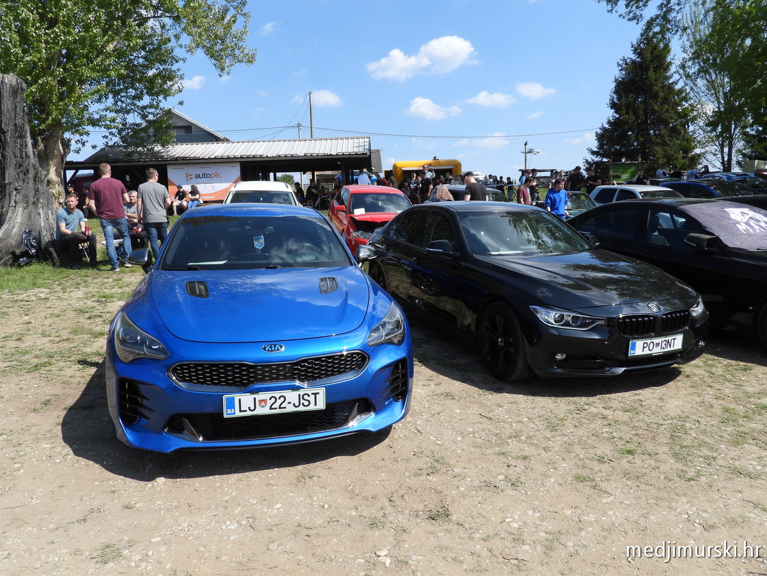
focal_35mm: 24
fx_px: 532
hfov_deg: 71.6
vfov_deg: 56.8
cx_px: 384
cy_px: 288
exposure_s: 1/1250
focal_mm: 4.3
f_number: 2.8
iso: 100
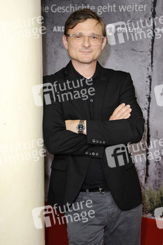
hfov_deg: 21.9
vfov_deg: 32.4
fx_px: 421
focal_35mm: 62
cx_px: 82
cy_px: 122
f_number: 5.6
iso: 640
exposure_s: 1/160
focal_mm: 62
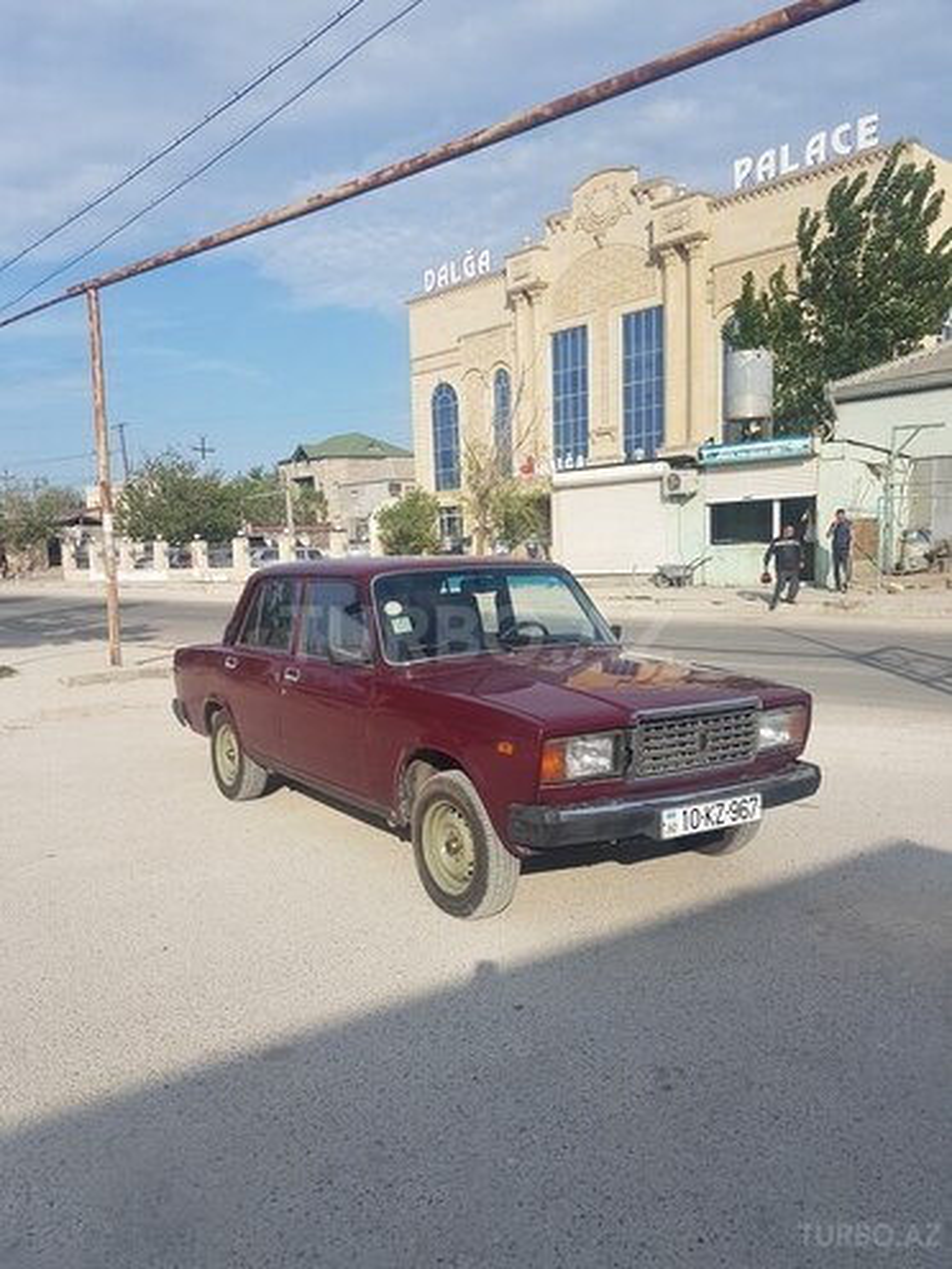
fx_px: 953
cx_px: 476
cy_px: 634
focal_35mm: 26
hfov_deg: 53.1
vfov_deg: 67.3
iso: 40
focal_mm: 4.2
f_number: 1.7
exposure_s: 1/2440
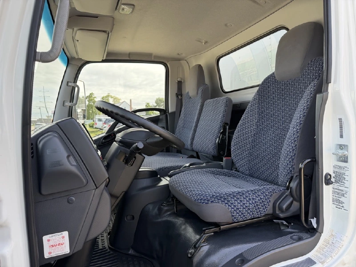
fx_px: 247
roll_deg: -0.3
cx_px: 178
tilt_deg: -2.4
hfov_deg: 71.6
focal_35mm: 24
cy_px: 134
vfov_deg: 56.8
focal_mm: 6.76
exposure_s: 1/735
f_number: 1.78
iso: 100
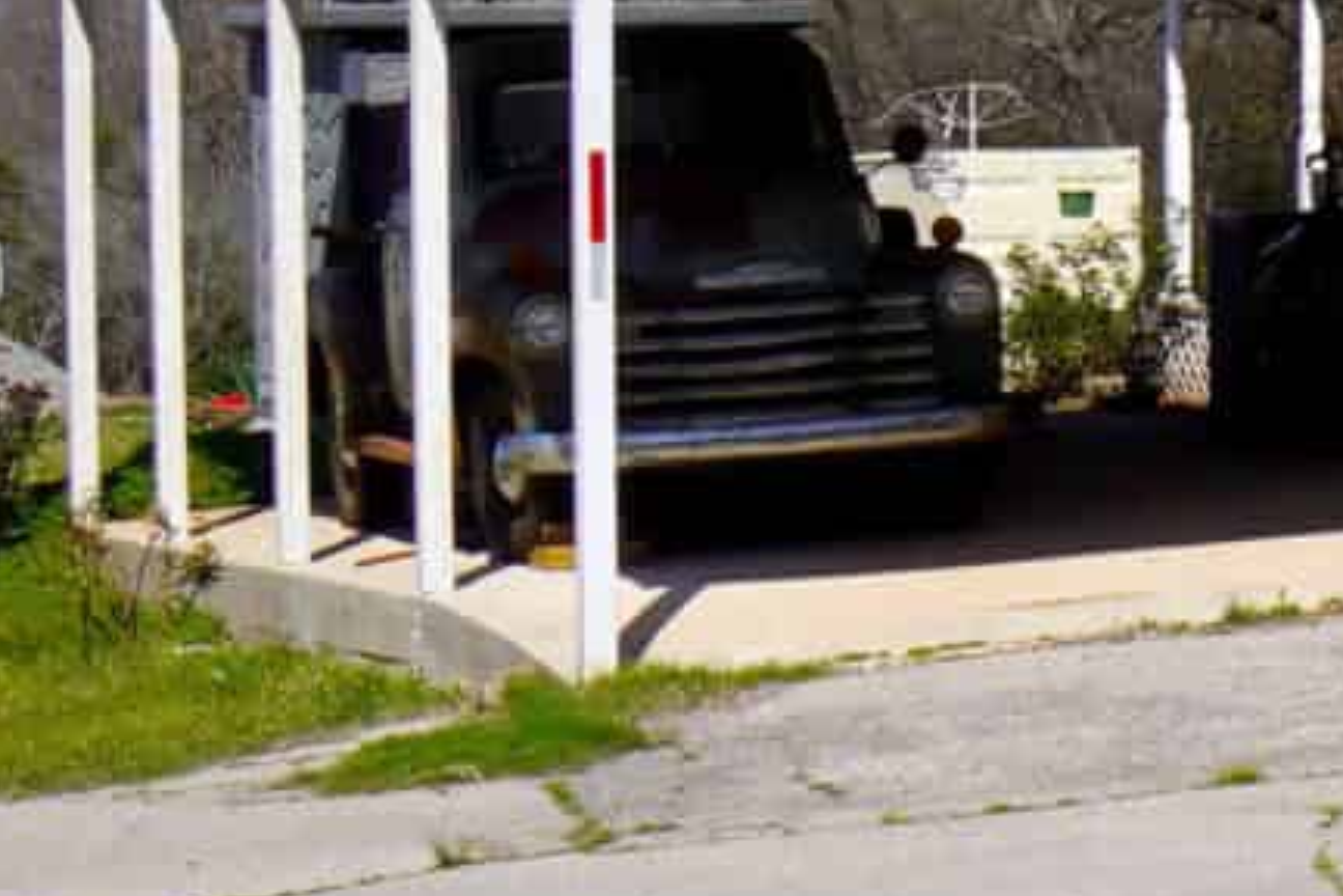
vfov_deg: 8.6
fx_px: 5968
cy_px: 359
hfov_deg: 11.3
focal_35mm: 160
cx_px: 2897
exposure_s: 1/320
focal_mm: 18
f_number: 10
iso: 100
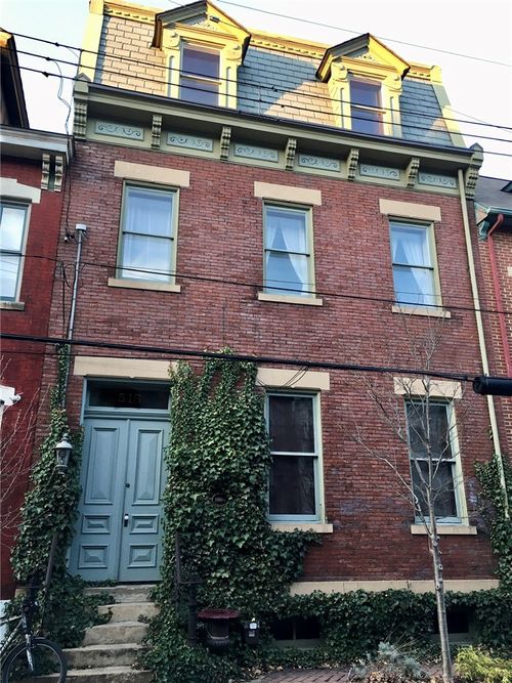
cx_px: 256
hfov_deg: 48.2
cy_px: 342
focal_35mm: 29
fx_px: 572
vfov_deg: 61.7
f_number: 2.2
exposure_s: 1/40
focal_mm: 4.15
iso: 25
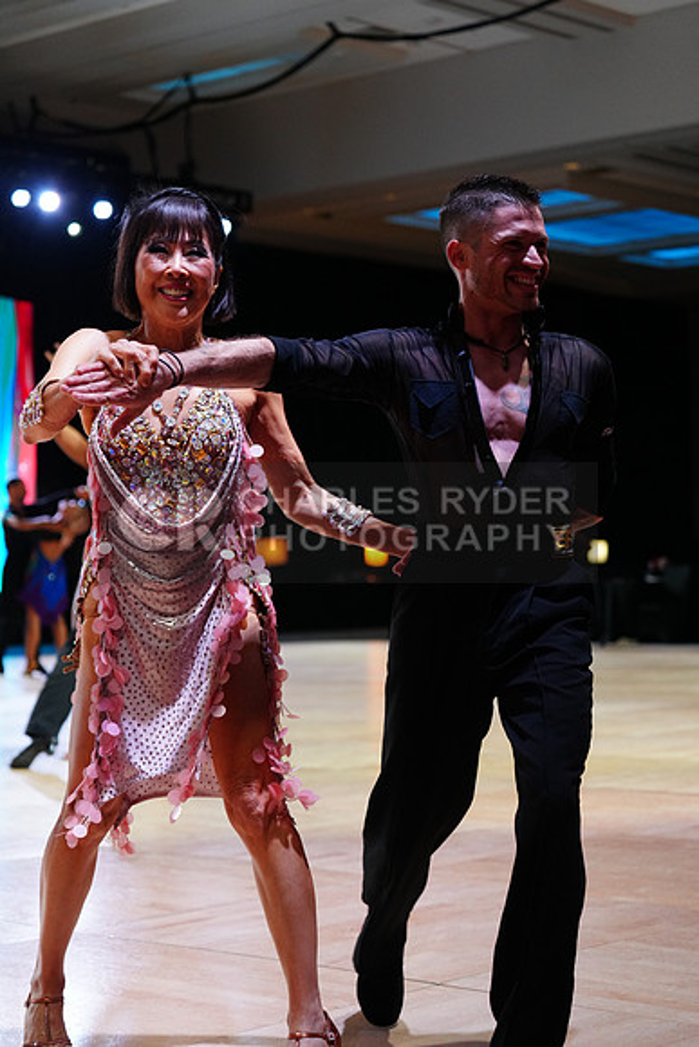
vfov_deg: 28.8
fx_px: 2037
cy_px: 524
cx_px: 350
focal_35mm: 70
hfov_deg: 19.5
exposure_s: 1/320
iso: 2500
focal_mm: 70
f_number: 4
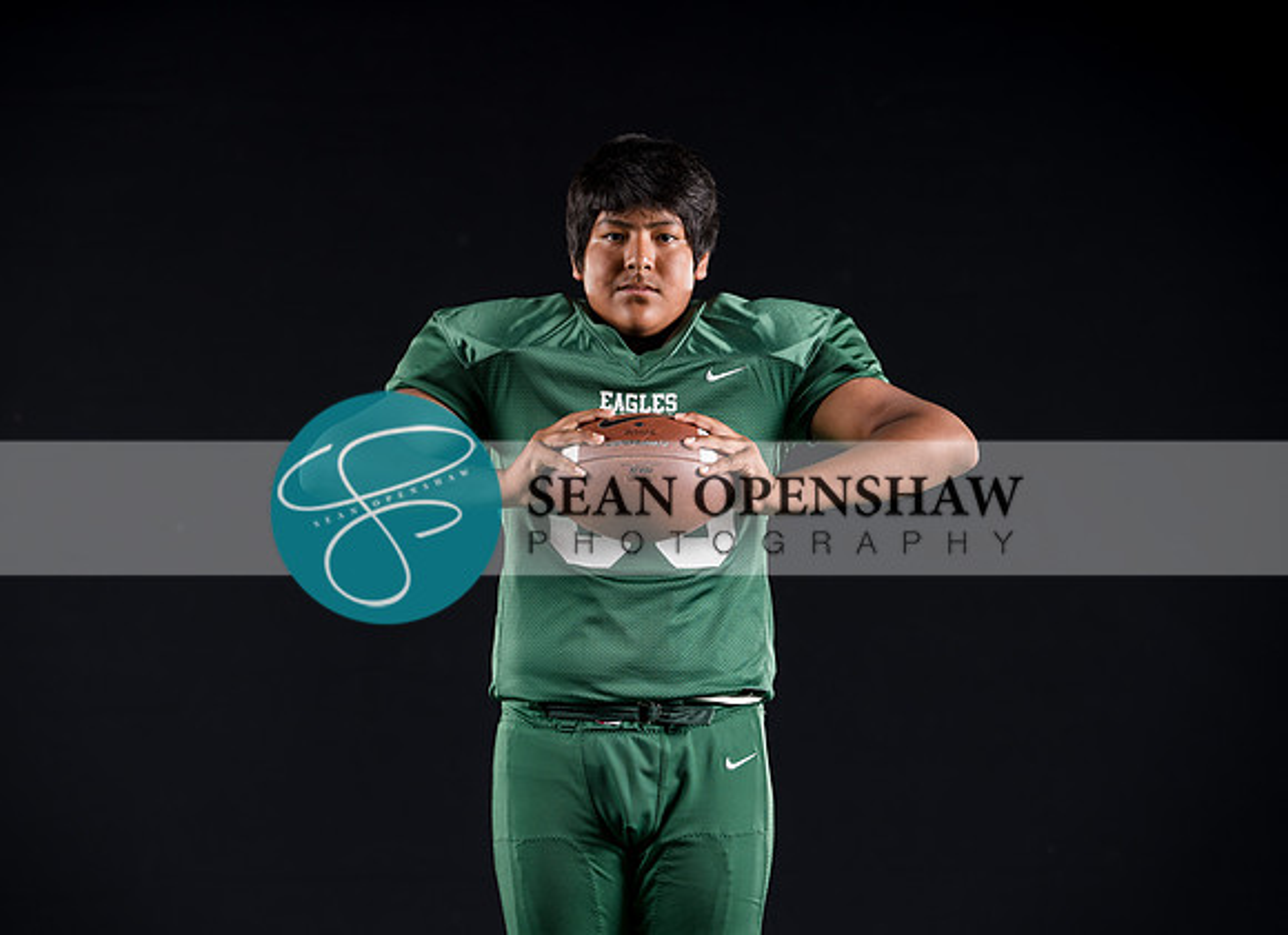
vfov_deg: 13.6
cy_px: 468
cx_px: 587
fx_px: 3934
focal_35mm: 107
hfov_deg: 18.6
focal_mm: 101
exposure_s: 1/160
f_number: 3.5
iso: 200
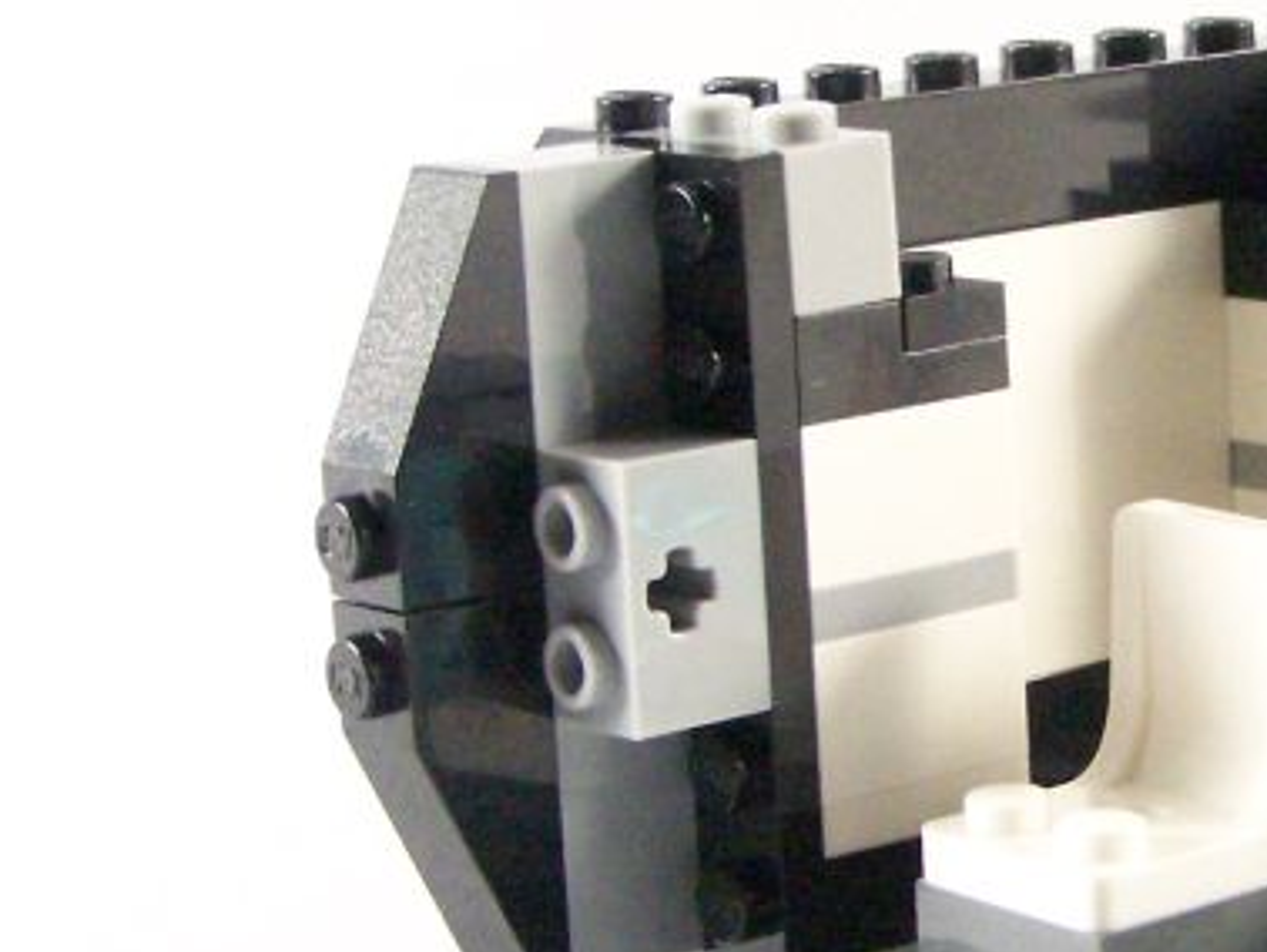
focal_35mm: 138
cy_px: 449
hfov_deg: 14.1
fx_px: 5054
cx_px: 1294
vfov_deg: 10.8
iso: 400
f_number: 3.6
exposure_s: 1/60
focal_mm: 8.5
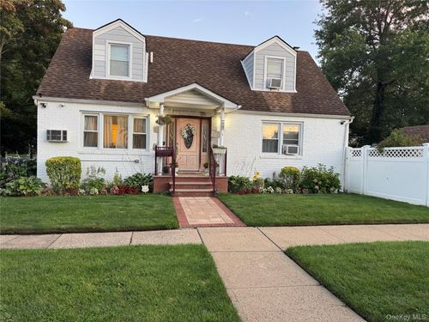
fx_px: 297
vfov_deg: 56.8
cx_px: 214
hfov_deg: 71.6
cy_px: 161
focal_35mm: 24
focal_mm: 6.76
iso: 160
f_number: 1.78
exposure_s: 1/120
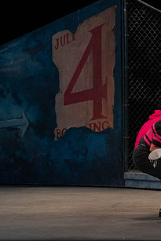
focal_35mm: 344
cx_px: 152
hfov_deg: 4.0
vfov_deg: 6.0
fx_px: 2305
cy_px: 102
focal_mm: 182
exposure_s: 1/400
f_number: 4.5
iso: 3200
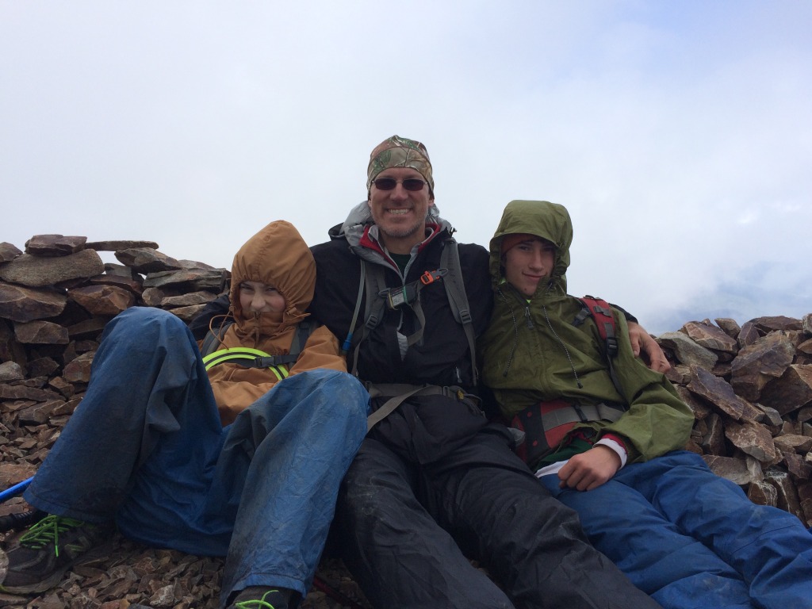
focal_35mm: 29
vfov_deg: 48.2
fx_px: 680
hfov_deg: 61.7
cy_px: 304
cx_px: 406
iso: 32
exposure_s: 1/1053
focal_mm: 4.15
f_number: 2.2
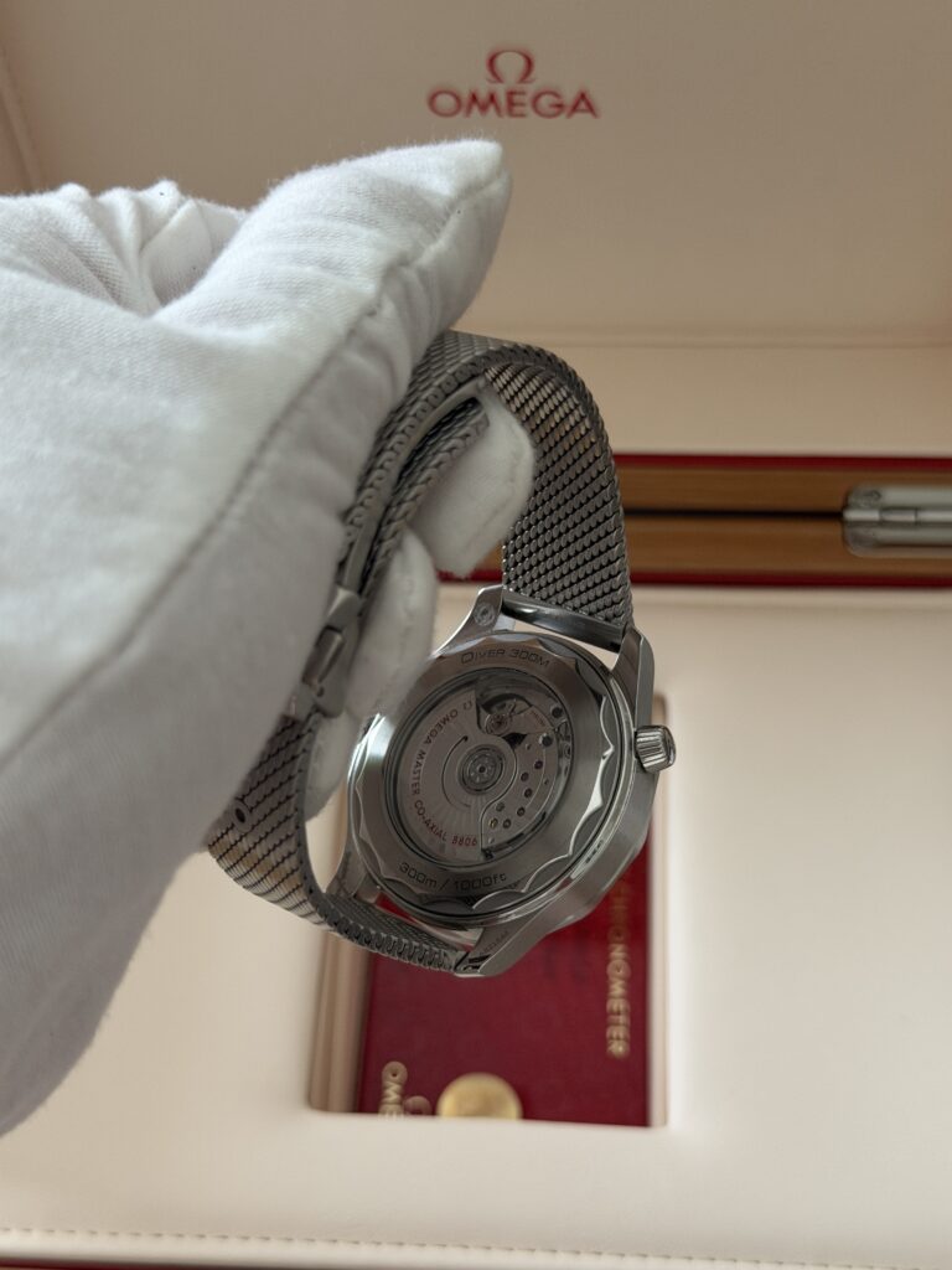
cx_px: 476
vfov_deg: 39.7
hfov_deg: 30.3
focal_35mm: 48
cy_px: 635
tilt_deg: -58.2
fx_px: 1760
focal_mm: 6.76
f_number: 1.78
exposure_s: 1/40
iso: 320
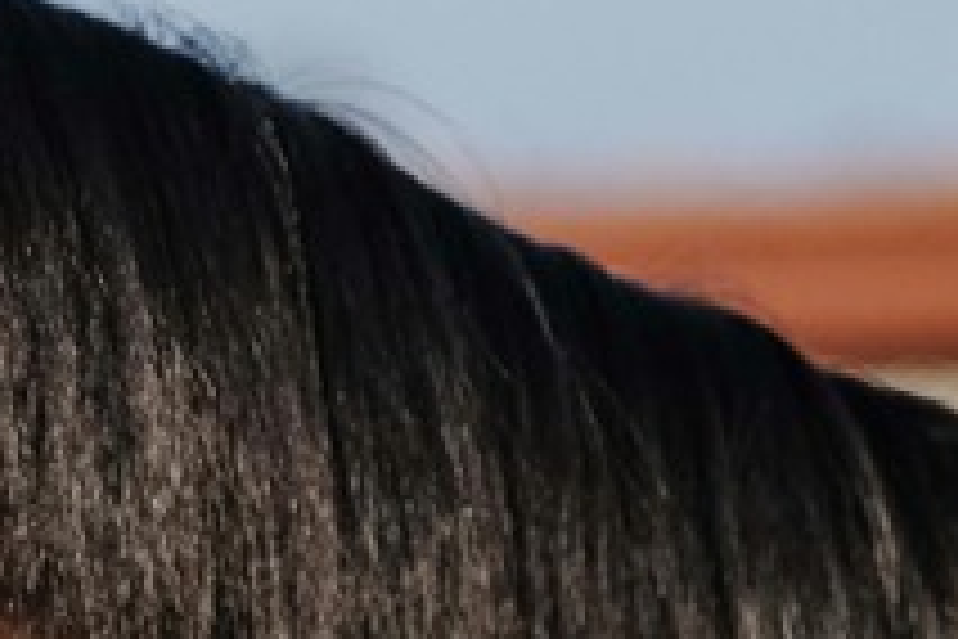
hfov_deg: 2.4
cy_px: 304
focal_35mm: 848
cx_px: -1079
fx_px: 22564
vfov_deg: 1.6
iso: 500
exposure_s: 1/2000
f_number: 4
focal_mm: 117.3
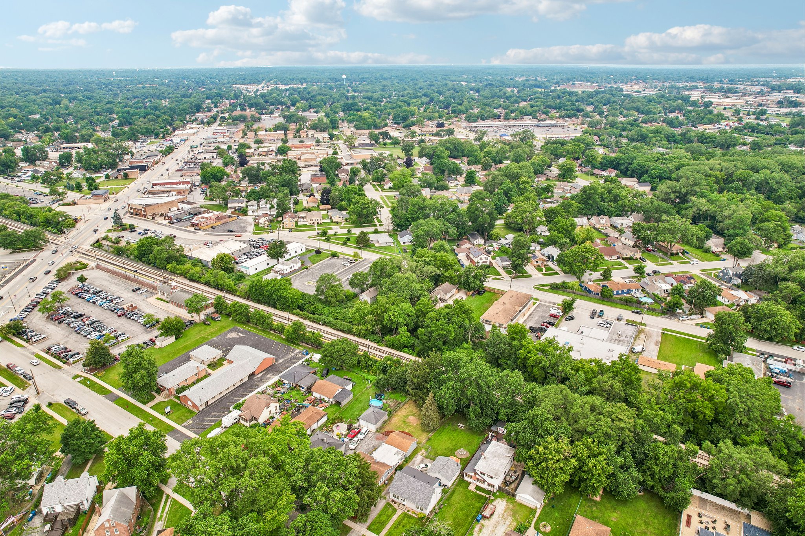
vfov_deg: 57.2
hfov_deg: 78.6
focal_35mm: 22
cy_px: 268
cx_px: 402
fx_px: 492
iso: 100
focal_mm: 8.4
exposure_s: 1/100
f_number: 2.8
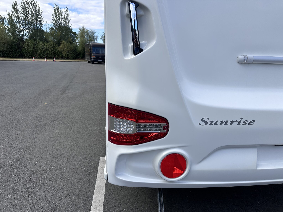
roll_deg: -2.4
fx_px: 196
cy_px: 106
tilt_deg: -12.5
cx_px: 142
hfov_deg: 71.6
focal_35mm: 24
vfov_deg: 56.8
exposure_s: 1/2410
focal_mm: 6.86
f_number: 1.78
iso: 80
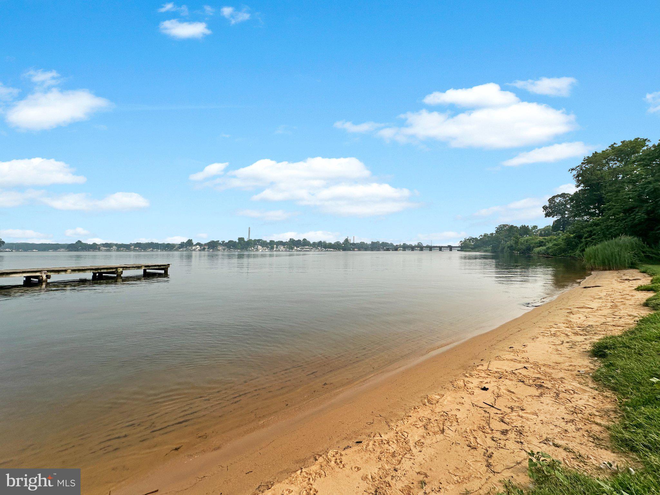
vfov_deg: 85.7
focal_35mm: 14
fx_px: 267
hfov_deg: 102.1
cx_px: 330
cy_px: 248
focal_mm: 2.22
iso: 50
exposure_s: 1/2882
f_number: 2.2
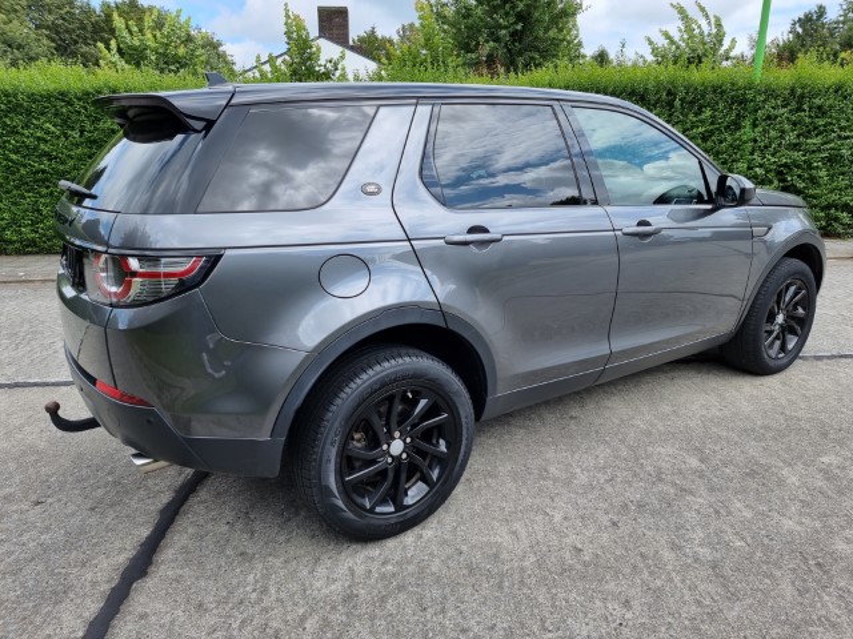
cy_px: 320
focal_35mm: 24
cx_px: 426
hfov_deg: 71.6
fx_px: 591
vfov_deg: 56.8
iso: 50
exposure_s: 1/496
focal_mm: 6.7
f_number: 1.8
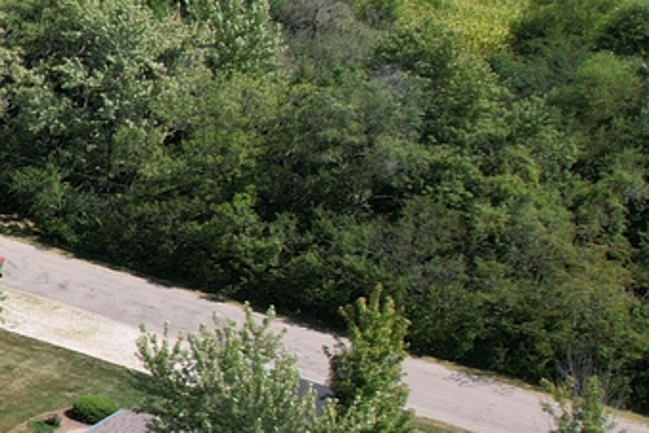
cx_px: -624
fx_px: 1893
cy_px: 287
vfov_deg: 13.0
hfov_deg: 15.7
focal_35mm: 105
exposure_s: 1/1500
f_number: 2.8
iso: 100
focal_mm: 8.38
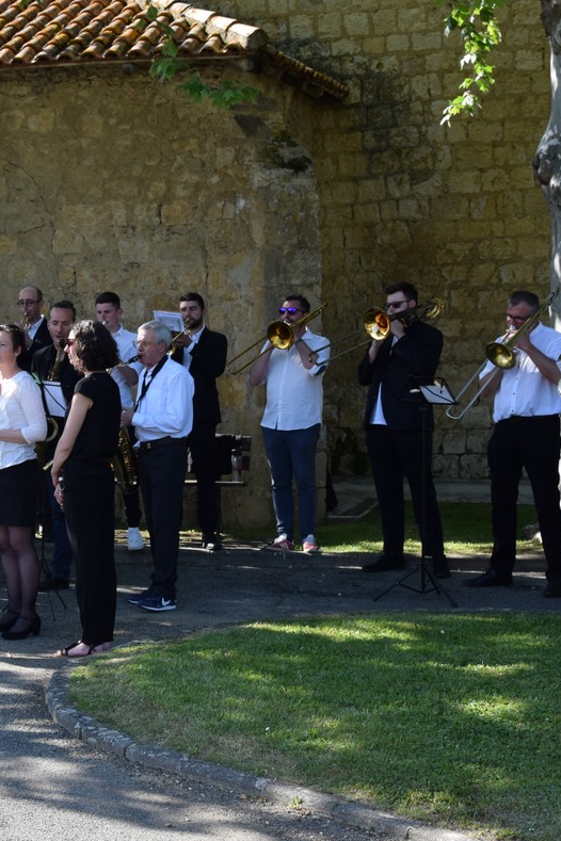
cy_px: 425
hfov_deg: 18.3
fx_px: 1706
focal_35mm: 73
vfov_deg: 27.7
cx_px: 36
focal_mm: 32
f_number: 8
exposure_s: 1/250
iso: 360
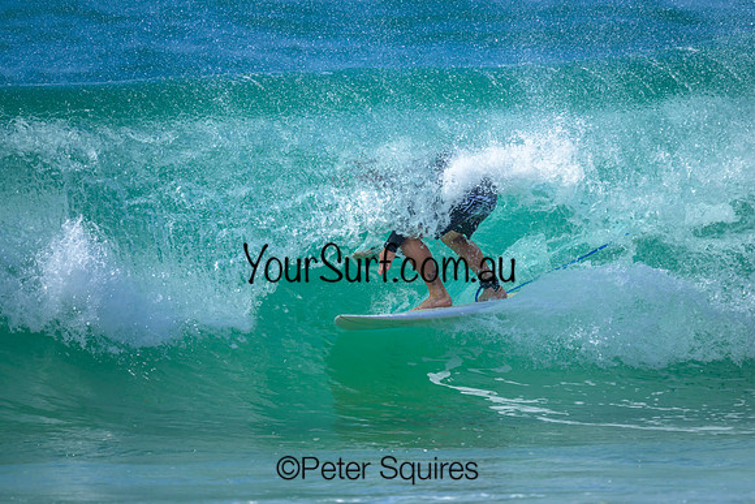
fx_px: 23053
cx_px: 449
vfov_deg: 1.3
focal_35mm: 1099
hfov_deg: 1.9
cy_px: 214
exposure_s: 1/2000
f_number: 6.3
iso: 280
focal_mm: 800
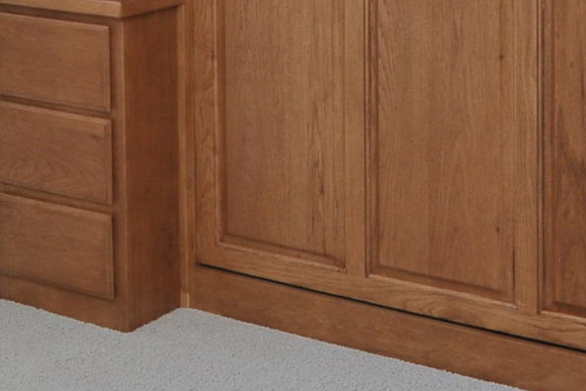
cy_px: -333
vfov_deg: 13.4
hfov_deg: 22.4
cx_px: 289
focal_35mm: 91
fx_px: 1481
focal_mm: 18
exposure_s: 1/60
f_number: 9
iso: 640
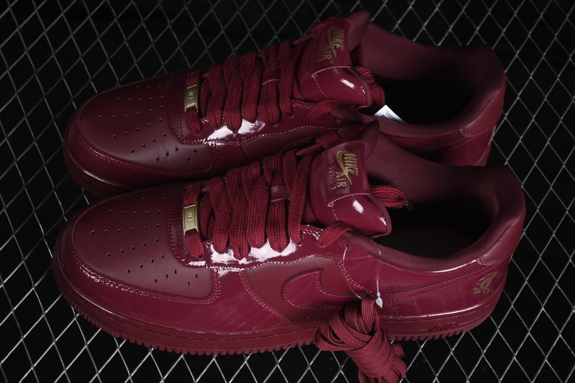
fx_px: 1198
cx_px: 288
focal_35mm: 75
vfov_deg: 18.2
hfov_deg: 27.0
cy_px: 192
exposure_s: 1/60
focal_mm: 50
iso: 160
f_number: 6.3
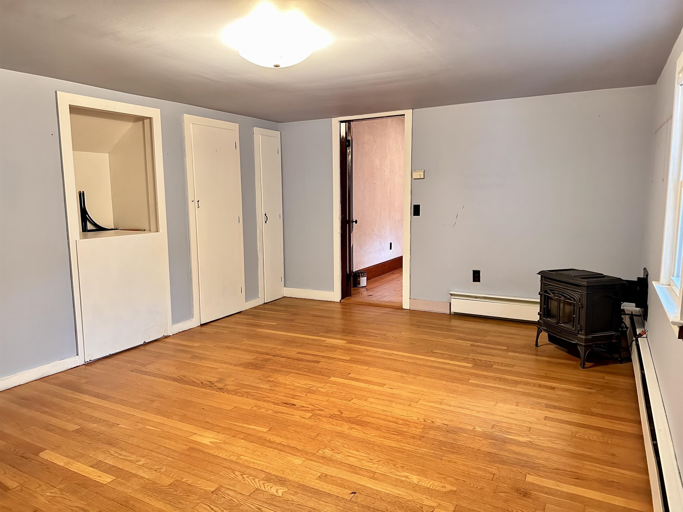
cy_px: 256
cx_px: 342
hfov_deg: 71.6
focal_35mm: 24
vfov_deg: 56.8
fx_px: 474
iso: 800
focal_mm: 6.86
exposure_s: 1/40
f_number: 1.78
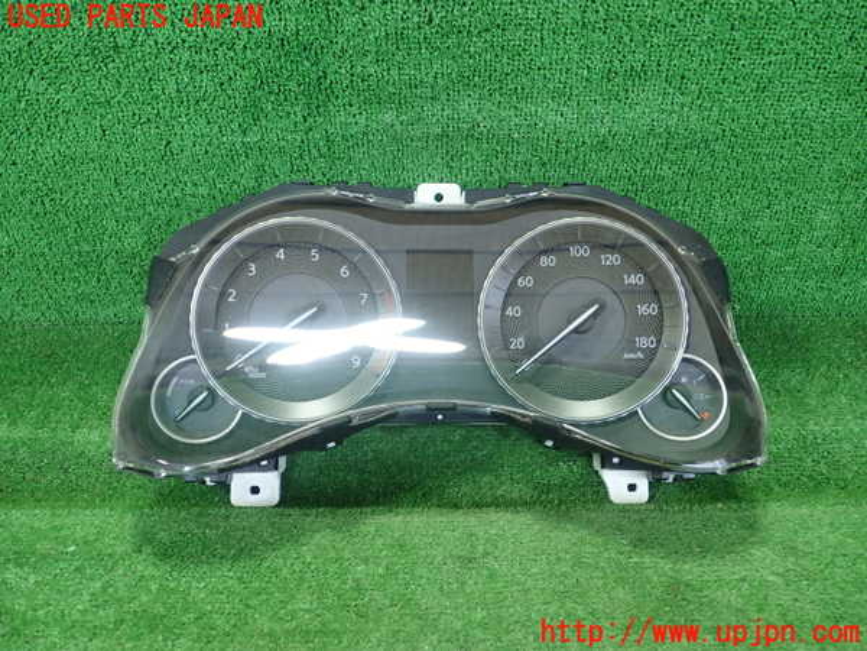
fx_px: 751
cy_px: 326
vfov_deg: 46.8
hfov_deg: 60.0
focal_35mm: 30
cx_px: 434
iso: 320
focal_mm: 5.5
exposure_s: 1/125
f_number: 2.3
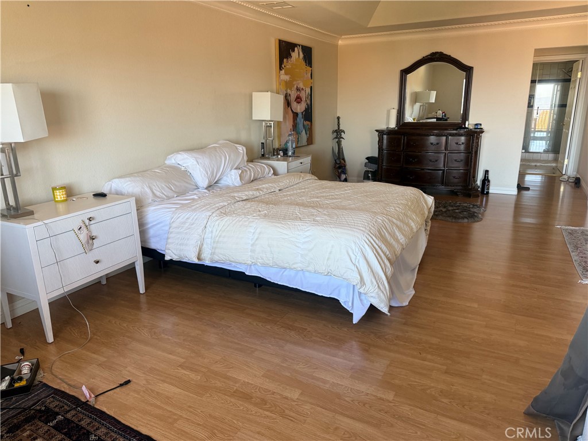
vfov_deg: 56.8
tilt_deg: -14.7
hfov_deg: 71.6
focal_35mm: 24
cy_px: 220
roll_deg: -0.6
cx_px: 294
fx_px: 408
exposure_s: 1/121
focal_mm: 6.76
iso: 200
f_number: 1.78
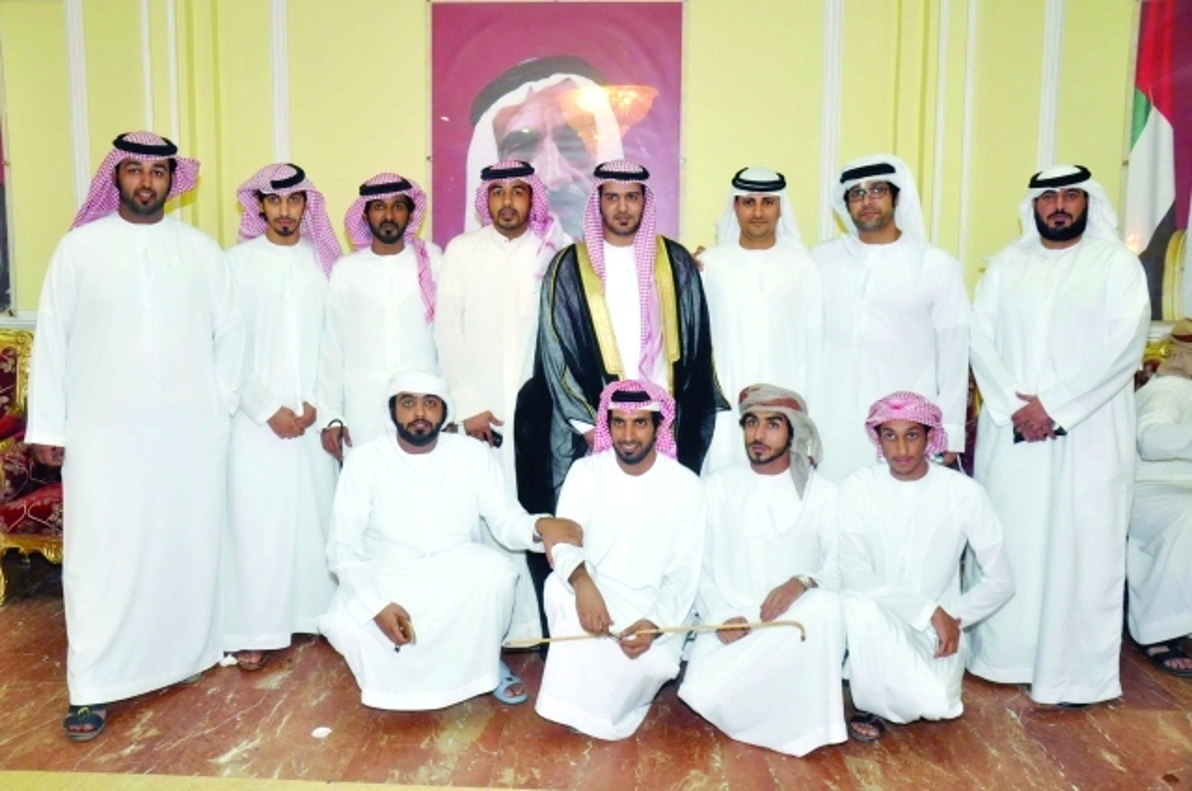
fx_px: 1042
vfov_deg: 41.6
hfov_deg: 59.6
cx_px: 596
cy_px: 396
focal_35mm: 32
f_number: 3.8
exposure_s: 1/80
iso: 1250
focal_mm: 21
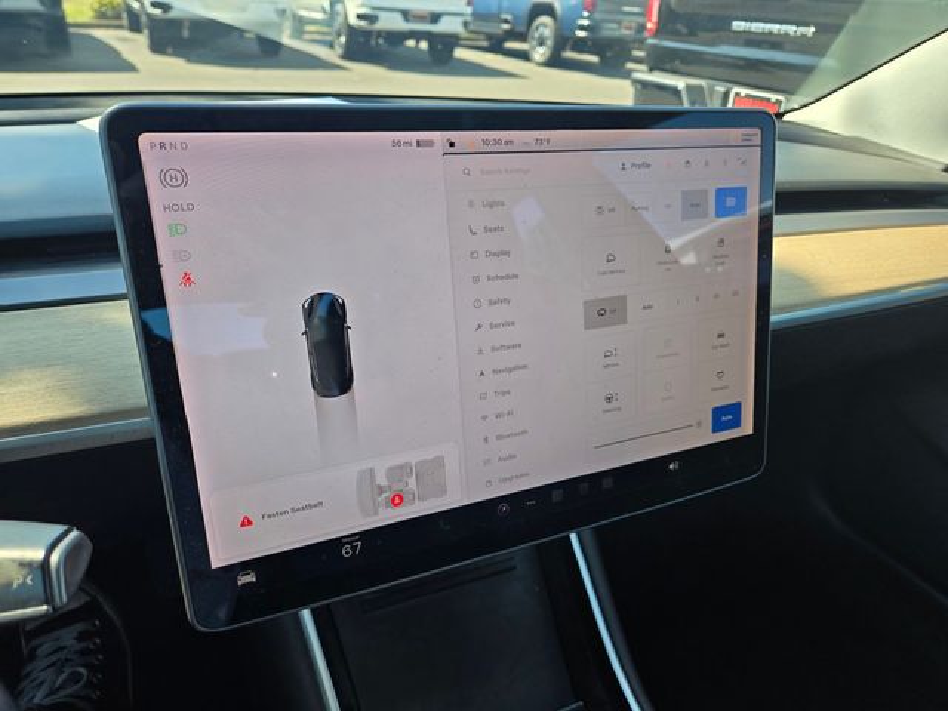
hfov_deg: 73.9
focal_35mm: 23
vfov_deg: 58.9
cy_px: 356
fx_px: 630
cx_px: 474
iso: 25
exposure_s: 1/231
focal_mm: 5.4
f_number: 1.8
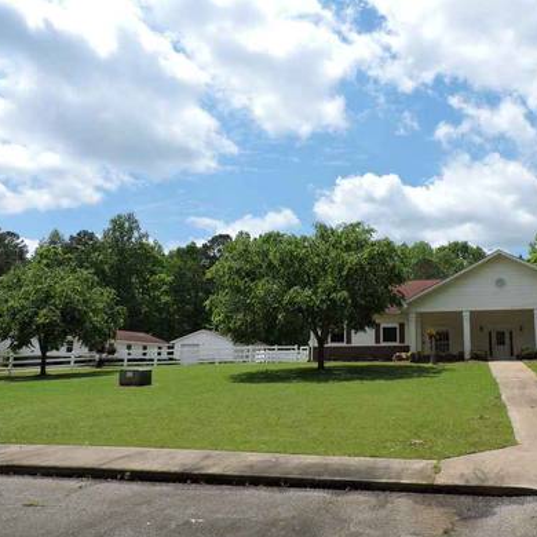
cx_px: 360
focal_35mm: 29
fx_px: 509
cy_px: 274
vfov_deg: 55.6
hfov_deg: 54.4
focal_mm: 4.3
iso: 100
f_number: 3.3
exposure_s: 1/1250
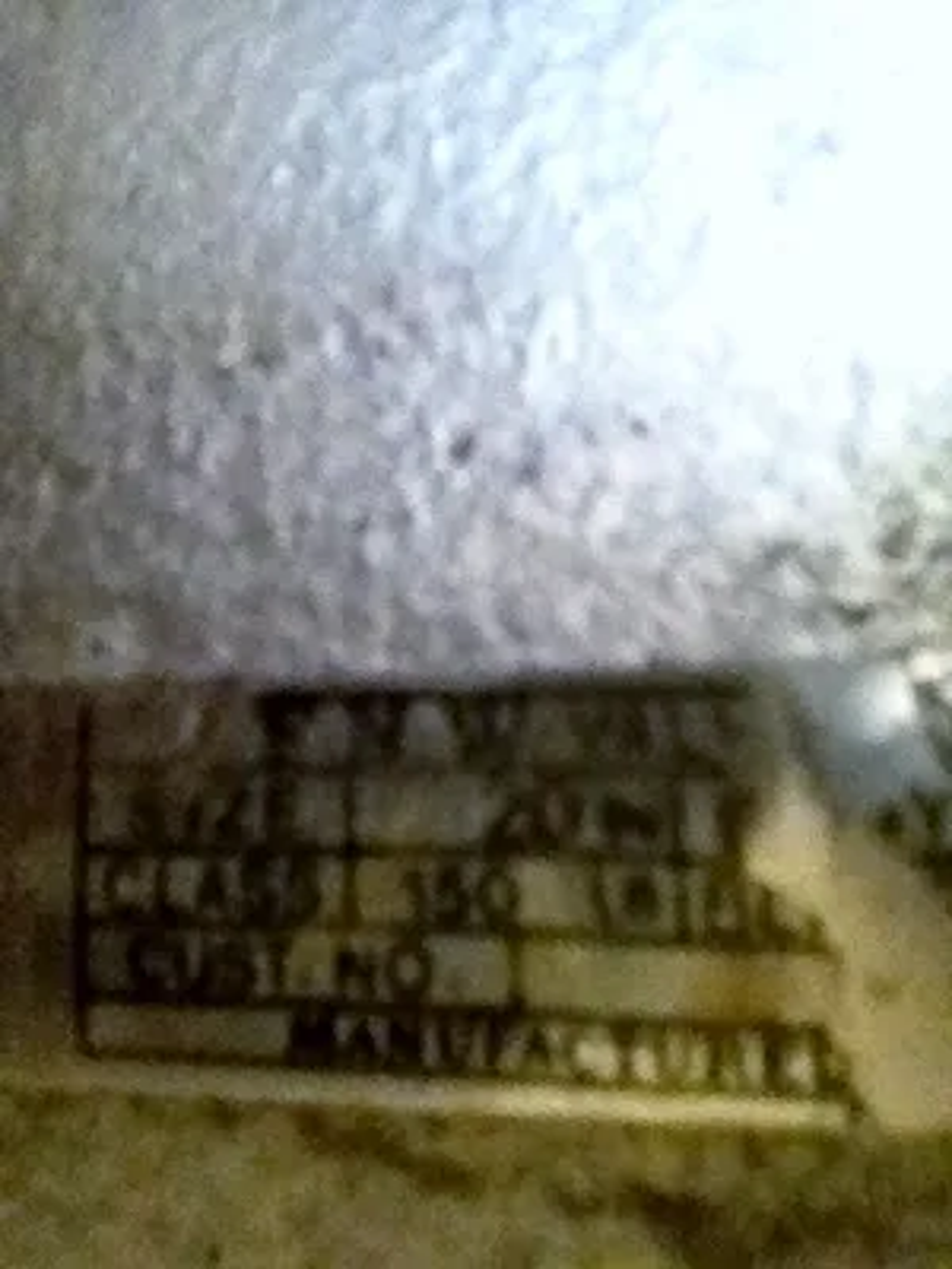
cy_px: 634
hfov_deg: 40.7
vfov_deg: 52.6
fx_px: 1283
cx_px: 476
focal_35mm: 35
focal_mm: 1.85
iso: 1600
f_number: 2.4
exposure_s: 1/15
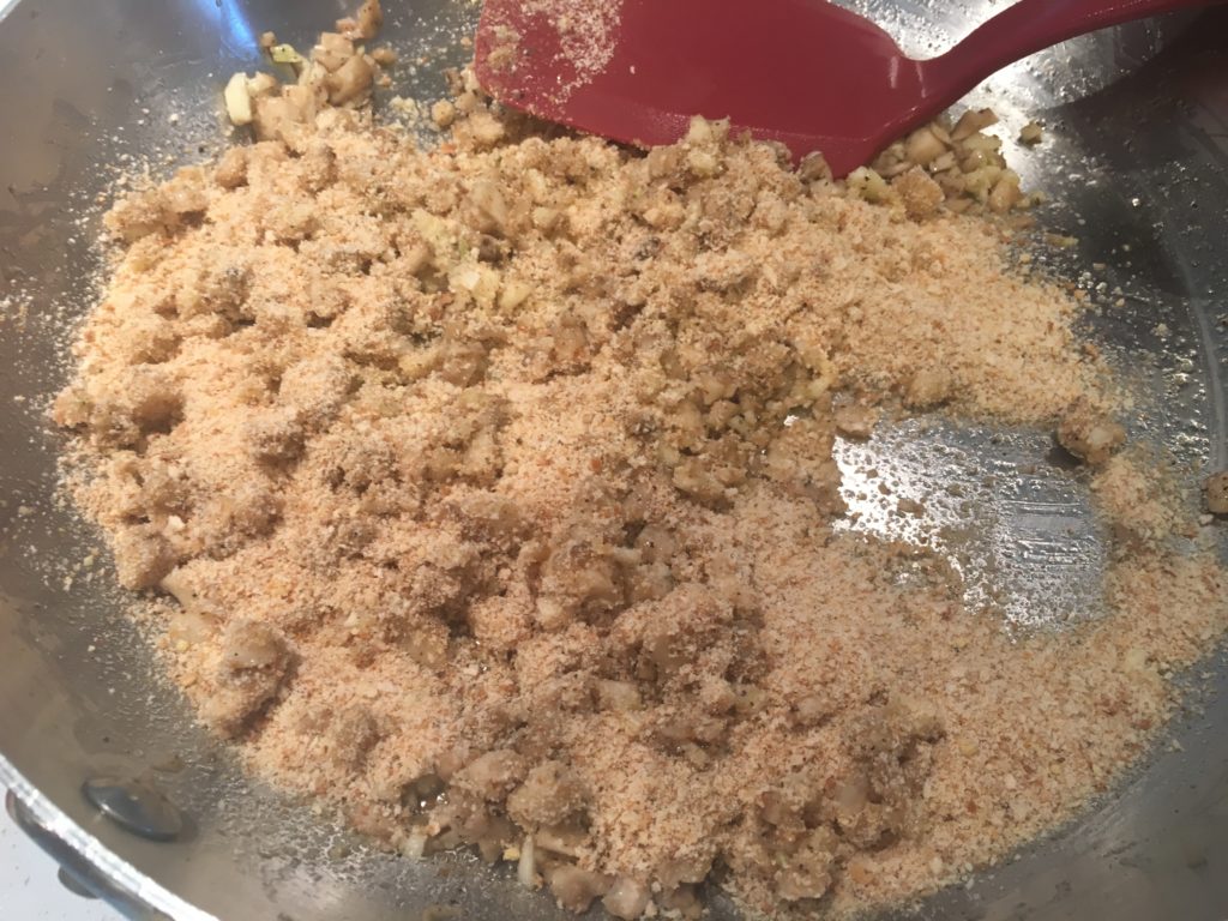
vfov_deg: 48.2
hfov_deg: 61.7
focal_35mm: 29
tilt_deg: -56.8
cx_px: 614
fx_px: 1029
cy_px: 460
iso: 50
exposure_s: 1/30
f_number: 2.2
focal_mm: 4.15
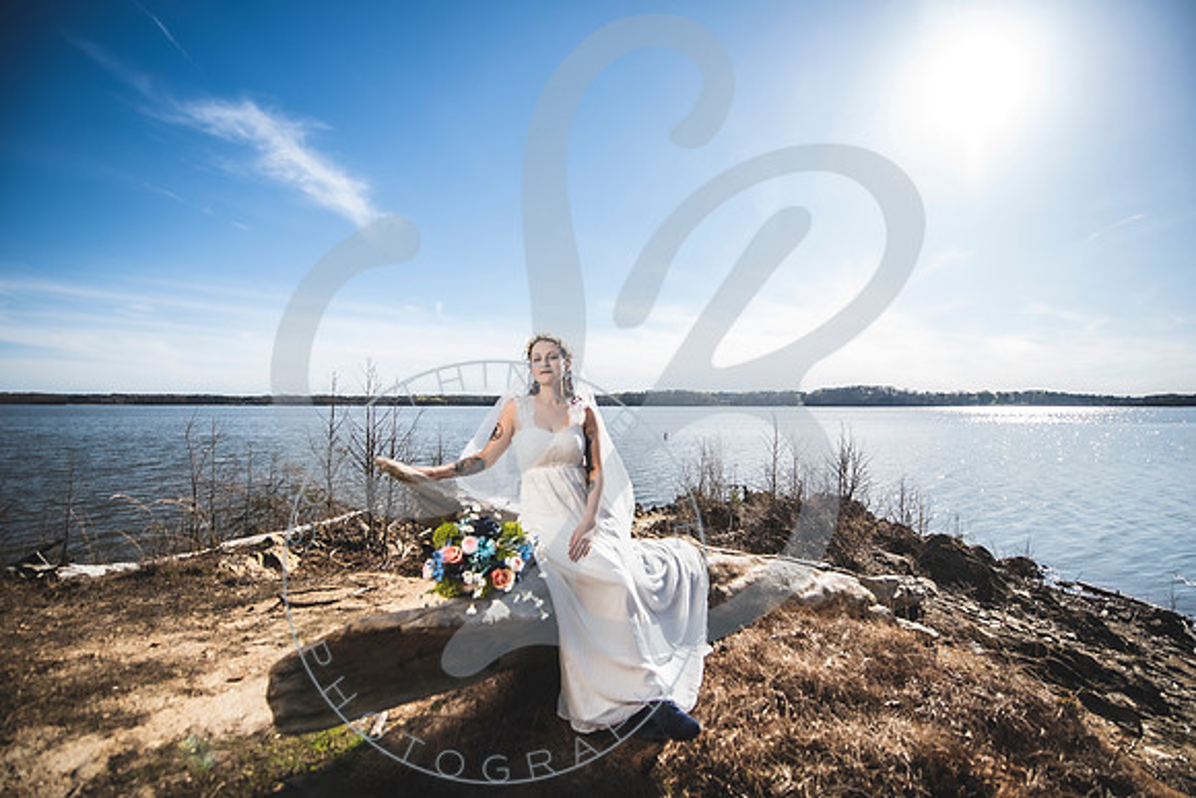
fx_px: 476
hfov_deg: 103.0
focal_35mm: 14
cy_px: 399
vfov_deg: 80.0
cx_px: 605
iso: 100
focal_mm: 14
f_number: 2.8
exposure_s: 1/1600
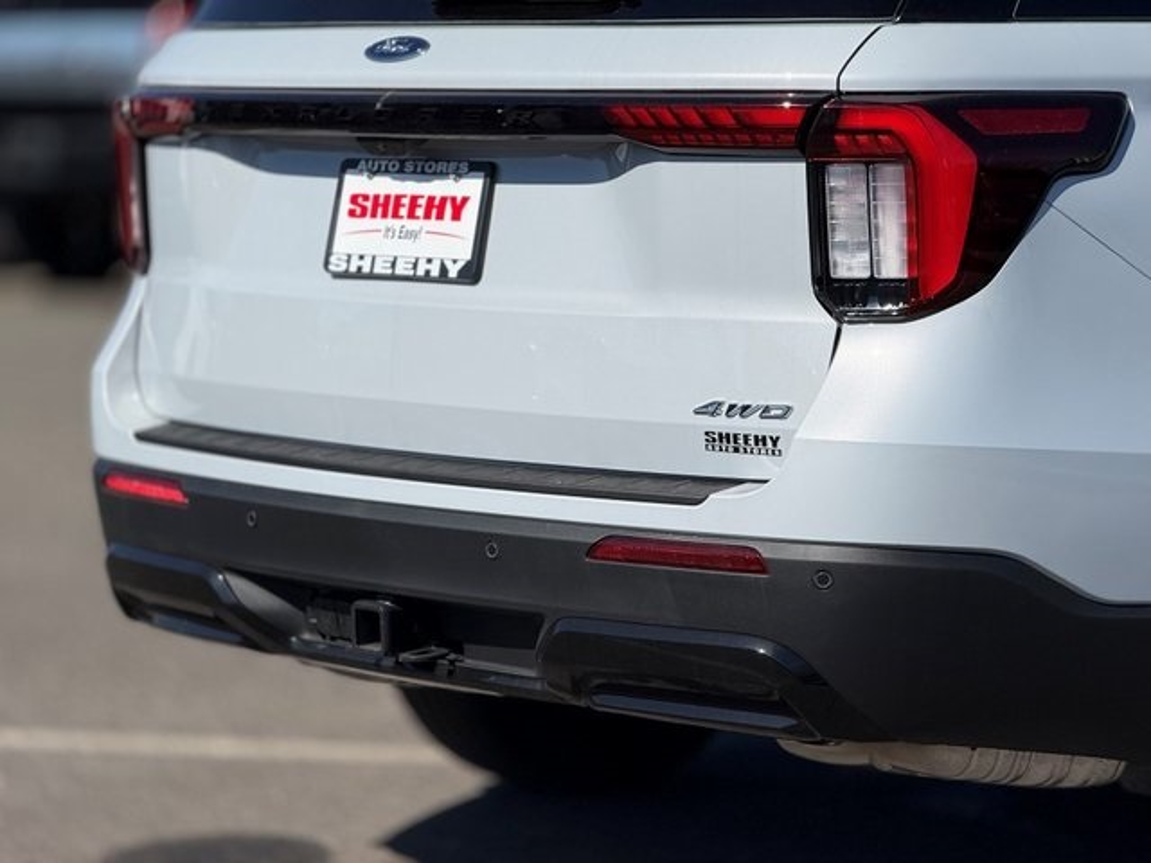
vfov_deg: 12.3
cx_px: 576
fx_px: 3990
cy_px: 432
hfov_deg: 16.4
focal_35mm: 120
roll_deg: +2.3
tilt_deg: -4.0
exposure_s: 1/3195
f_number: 2.8
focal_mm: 15.66
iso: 40
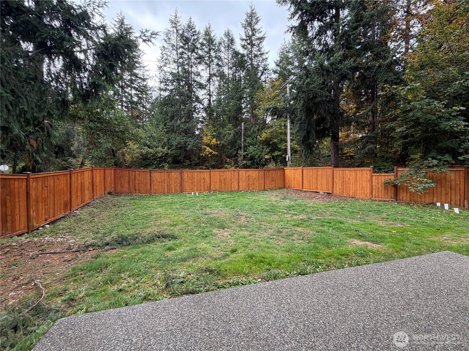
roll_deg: +0.5
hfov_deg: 102.1
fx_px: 190
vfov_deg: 85.7
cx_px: 234
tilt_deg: -1.0
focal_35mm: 14
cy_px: 176
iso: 50
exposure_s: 1/134
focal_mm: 2.22
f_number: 2.2
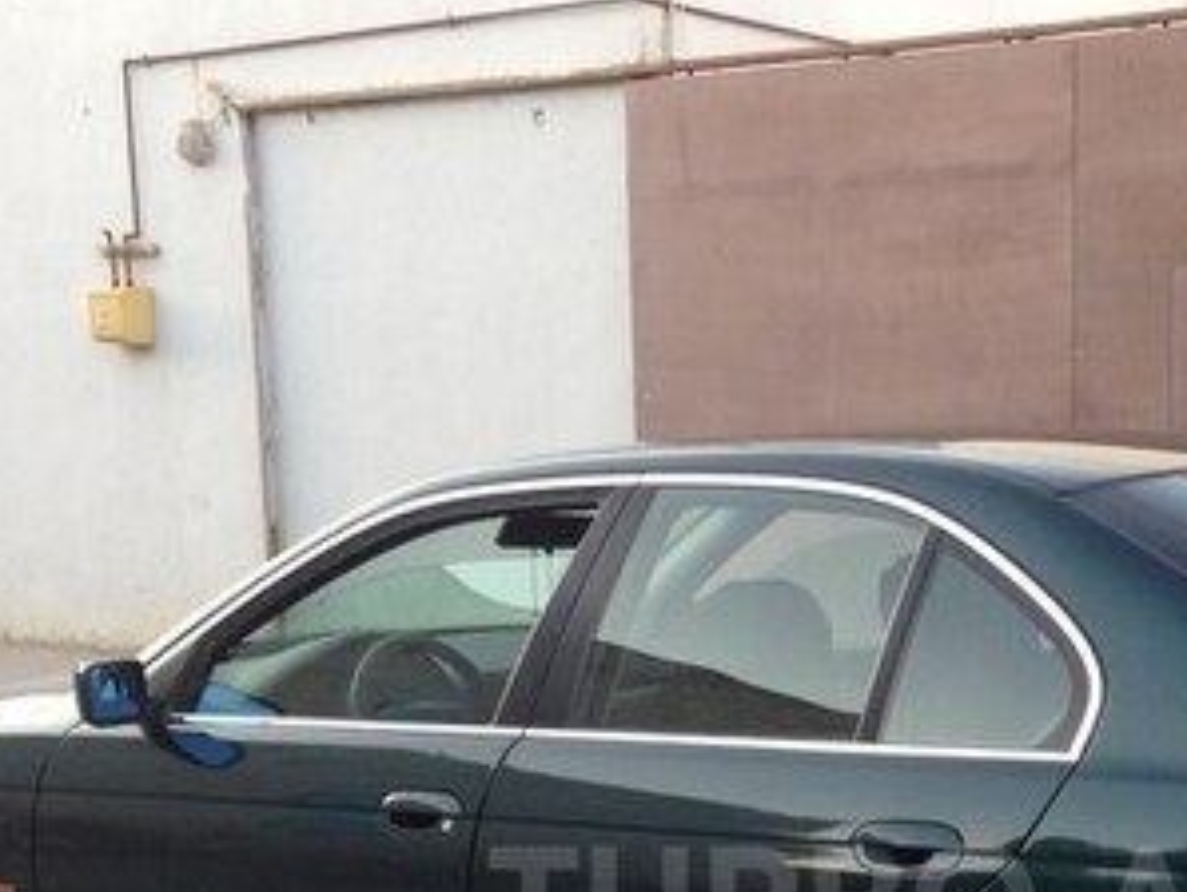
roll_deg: -0.6
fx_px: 2505
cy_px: 906
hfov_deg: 26.3
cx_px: 896
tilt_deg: -9.5
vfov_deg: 19.6
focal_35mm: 73
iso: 80
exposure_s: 1/120
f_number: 2.4
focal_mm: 4.12
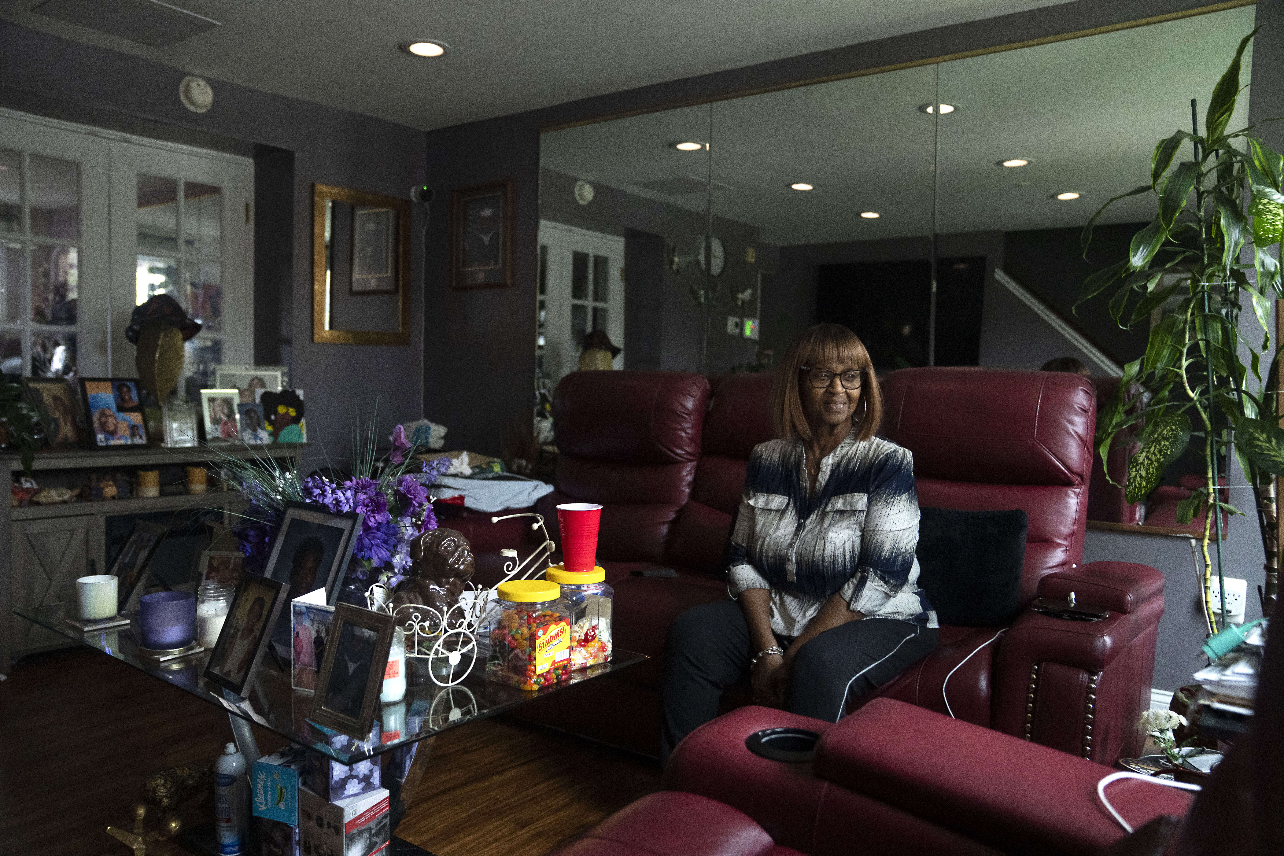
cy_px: 428
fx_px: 963
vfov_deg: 47.9
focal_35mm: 27
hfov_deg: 67.4
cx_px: 642
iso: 4000
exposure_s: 1/200
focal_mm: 27
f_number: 2.8
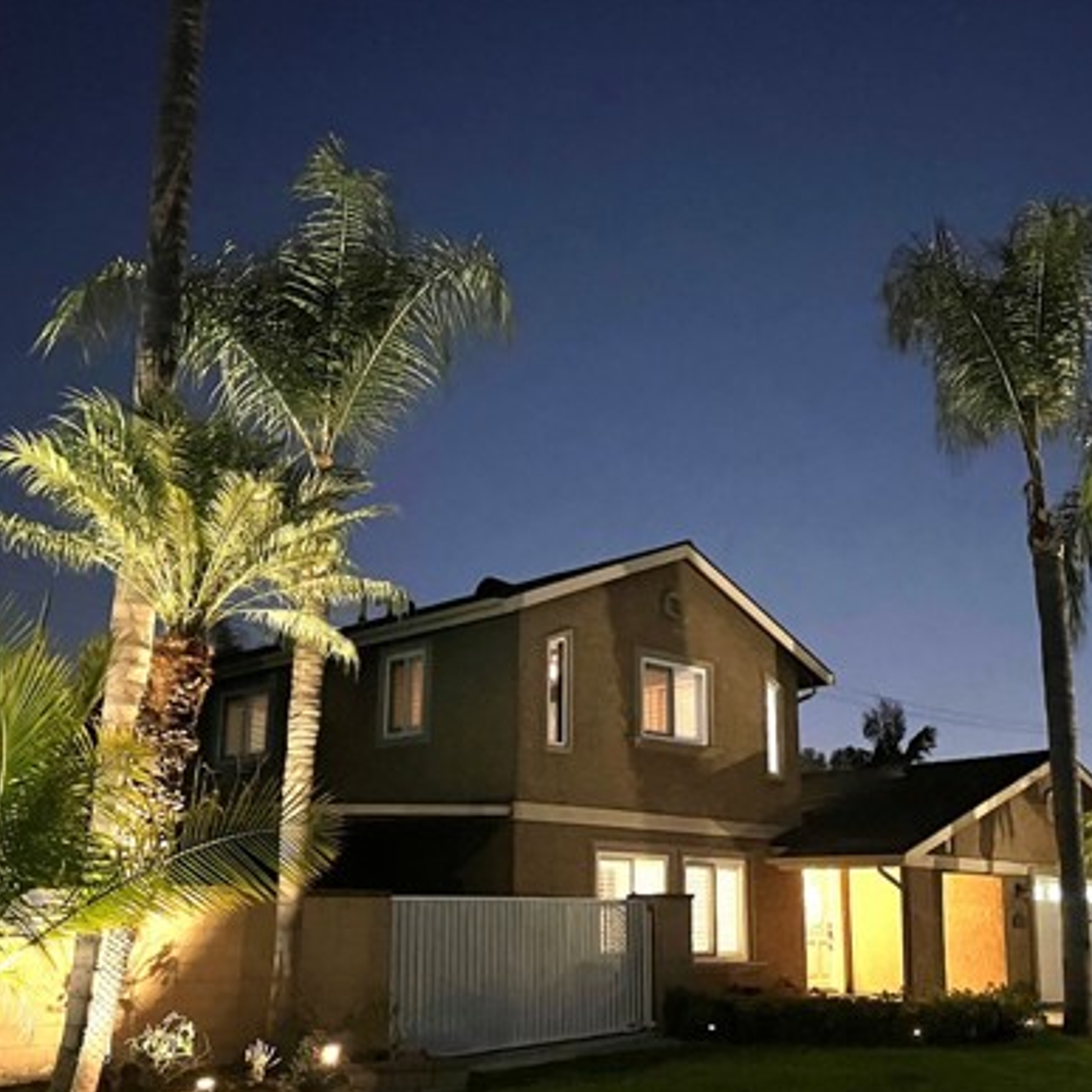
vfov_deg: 43.8
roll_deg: +0.2
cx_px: 621
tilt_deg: +13.0
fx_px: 1356
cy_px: 612
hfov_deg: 43.8
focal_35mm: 38
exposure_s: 1/17
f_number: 1.6
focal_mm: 5.1
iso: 3200
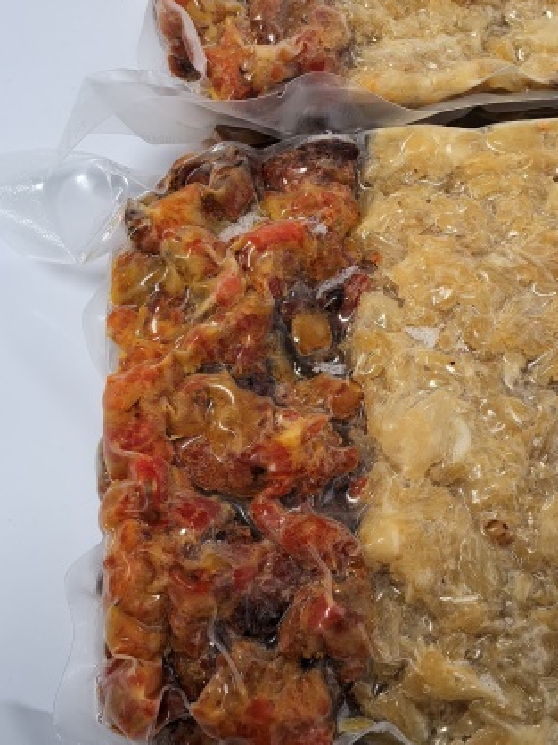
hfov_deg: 20.6
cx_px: 560
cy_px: 154
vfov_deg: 27.6
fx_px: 1485
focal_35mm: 69
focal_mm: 6.98
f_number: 4
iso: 400
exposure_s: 1/33.3
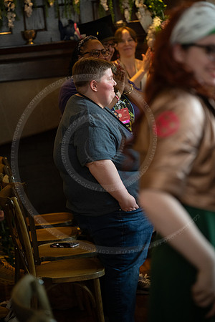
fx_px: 985
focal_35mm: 110
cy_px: 161
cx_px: 108
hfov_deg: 12.5
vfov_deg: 18.6
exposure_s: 1/160
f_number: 2.7
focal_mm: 110
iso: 3200
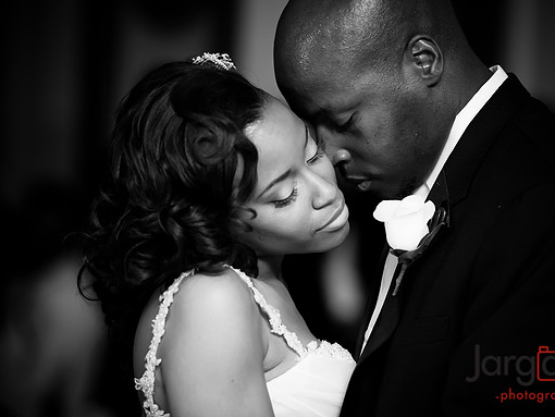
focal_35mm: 213
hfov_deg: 9.3
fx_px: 3417
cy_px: 208
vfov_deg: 7.0
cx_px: 313
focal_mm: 195
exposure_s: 1/125
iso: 1600
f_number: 3.2
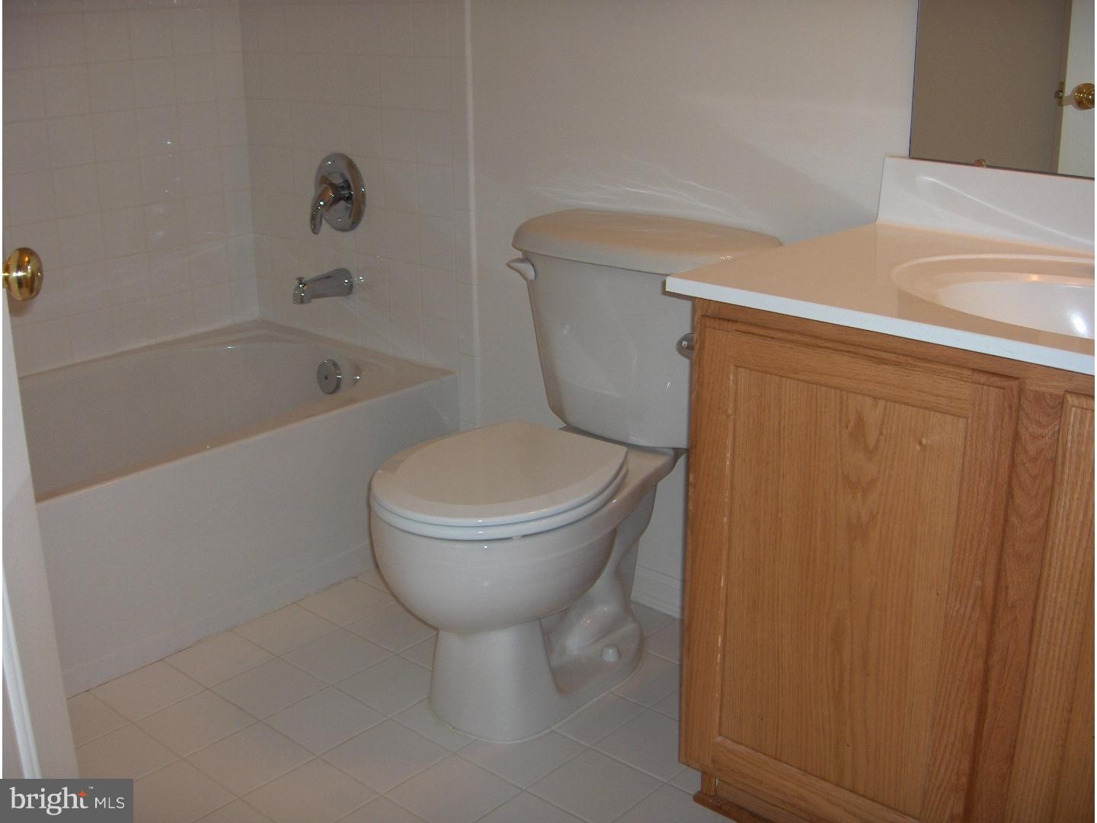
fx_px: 1236
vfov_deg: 36.8
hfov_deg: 47.9
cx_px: 548
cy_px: 412
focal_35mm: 39
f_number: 2.8
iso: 100
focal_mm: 8
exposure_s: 1/60
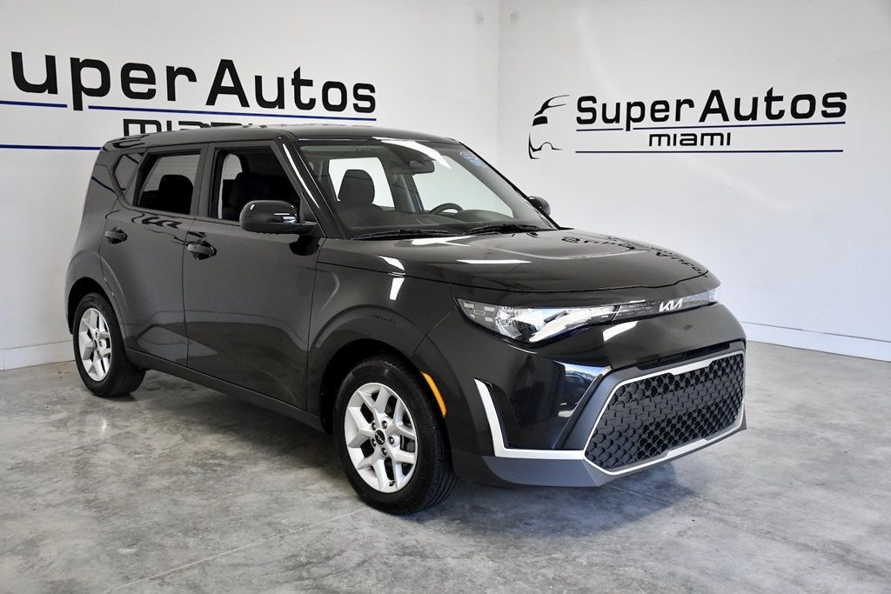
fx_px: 891
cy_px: 297
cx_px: 446
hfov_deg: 53.1
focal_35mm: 36
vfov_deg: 36.9
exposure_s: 1/1250
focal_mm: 24
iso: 2500
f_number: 4.5
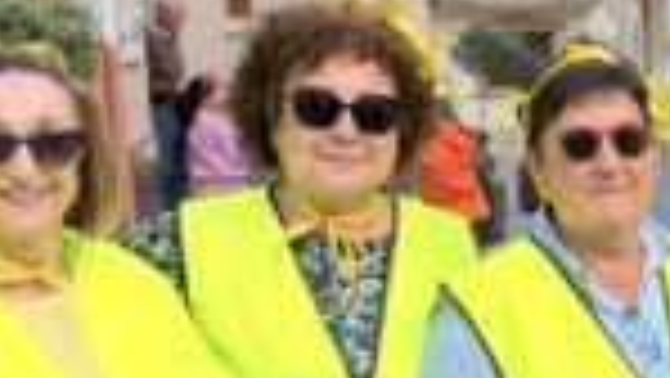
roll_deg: -0.1
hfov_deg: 18.1
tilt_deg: -13.7
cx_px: 841
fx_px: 1973
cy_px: 382
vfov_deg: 10.8
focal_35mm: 111
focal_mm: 6.76
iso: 100
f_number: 1.78
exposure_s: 1/407
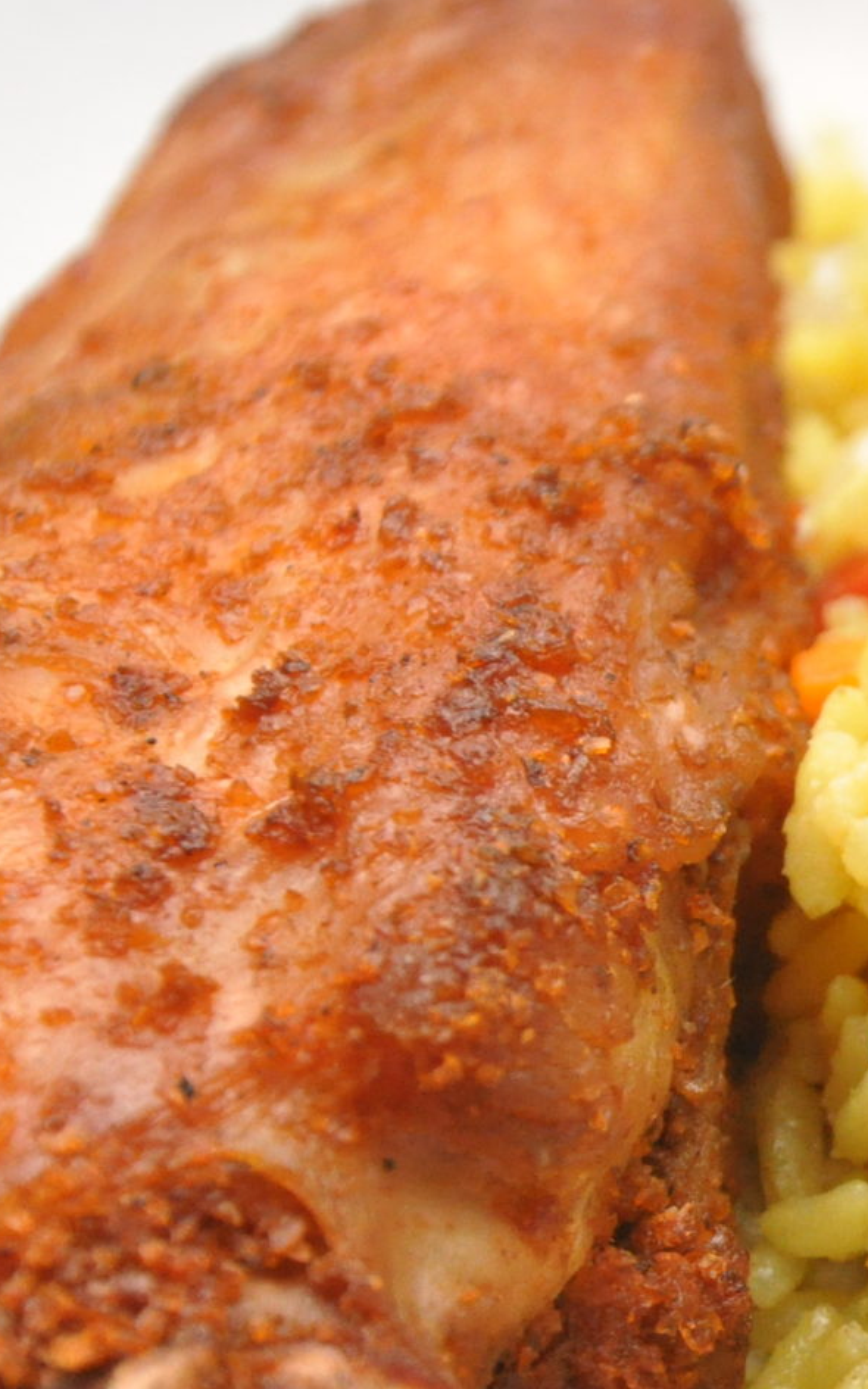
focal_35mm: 207
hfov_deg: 6.3
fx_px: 7835
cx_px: 1205
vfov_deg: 10.1
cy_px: 992
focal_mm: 50
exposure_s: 1/250
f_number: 6.3
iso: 2000
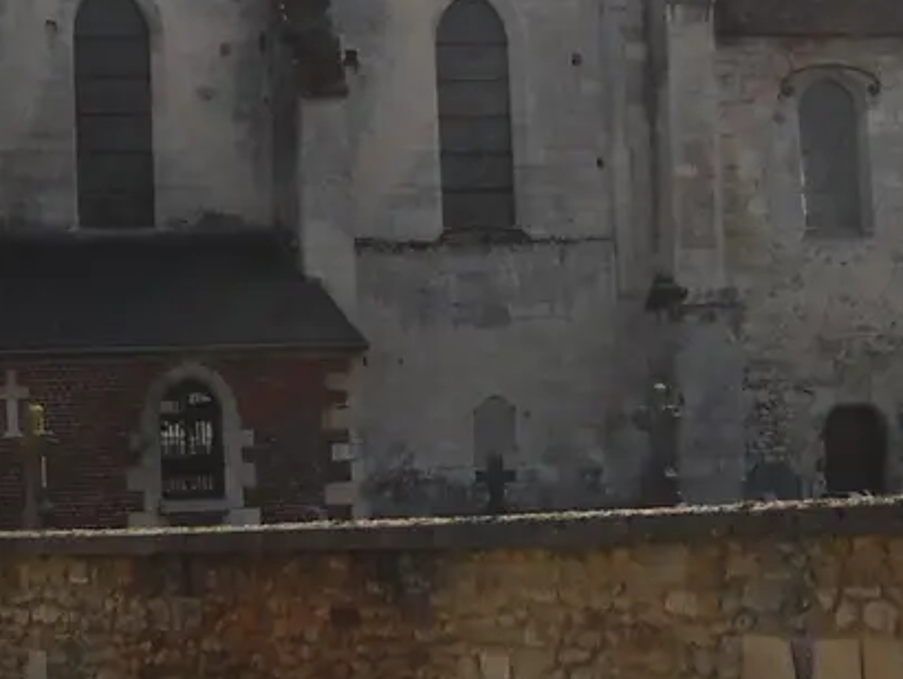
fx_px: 3341
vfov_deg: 11.3
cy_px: -163
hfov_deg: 15.4
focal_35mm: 128
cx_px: 407
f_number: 5.5
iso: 64
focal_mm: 6.72
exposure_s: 1/284
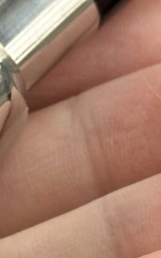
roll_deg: -1.8
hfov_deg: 4.1
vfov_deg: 6.6
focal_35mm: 320
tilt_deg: -21.7
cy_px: 70
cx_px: -79
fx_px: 2249
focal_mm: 6.86
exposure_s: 1/953
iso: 64
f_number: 1.78
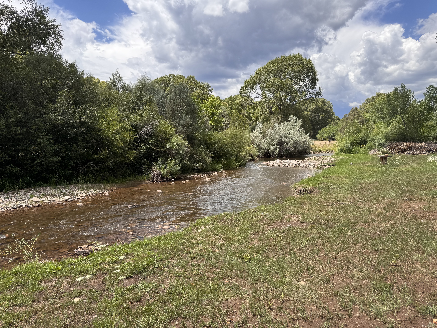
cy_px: 164
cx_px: 218
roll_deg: -1.4
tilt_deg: -4.3
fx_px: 303
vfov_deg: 56.8
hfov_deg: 71.6
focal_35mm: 24
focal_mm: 6.76
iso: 80
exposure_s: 1/2833
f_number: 1.78
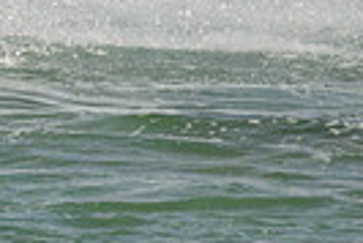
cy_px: -100
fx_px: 35148
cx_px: -349
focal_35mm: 3482
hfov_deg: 0.6
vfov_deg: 0.4
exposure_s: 1/2000
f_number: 11
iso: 720
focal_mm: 800
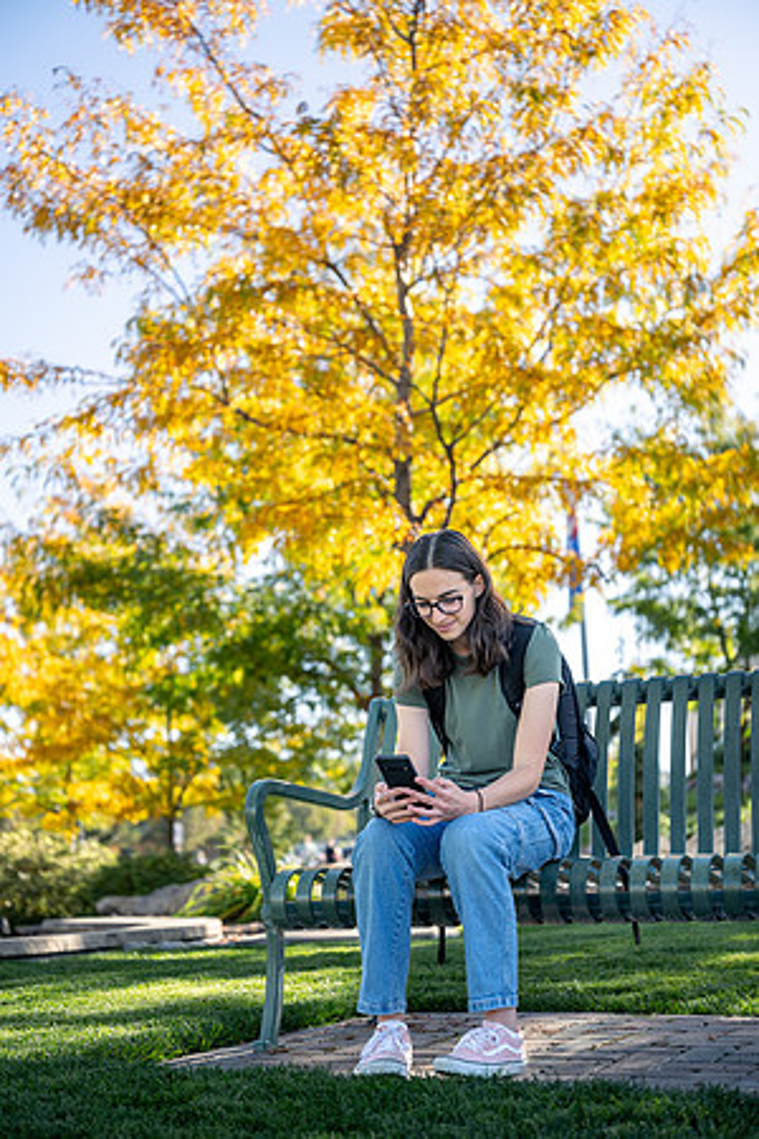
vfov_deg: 39.6
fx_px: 1581
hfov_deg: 27.0
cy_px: 570
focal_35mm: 50
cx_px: 380
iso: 125
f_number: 2.8
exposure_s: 1/640
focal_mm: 50
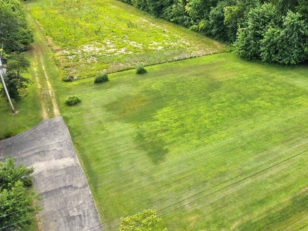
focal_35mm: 35
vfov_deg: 40.7
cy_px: 121
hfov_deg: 50.9
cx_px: 221
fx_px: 312
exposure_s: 1/1000
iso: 100
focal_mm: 8.67
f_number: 1.8
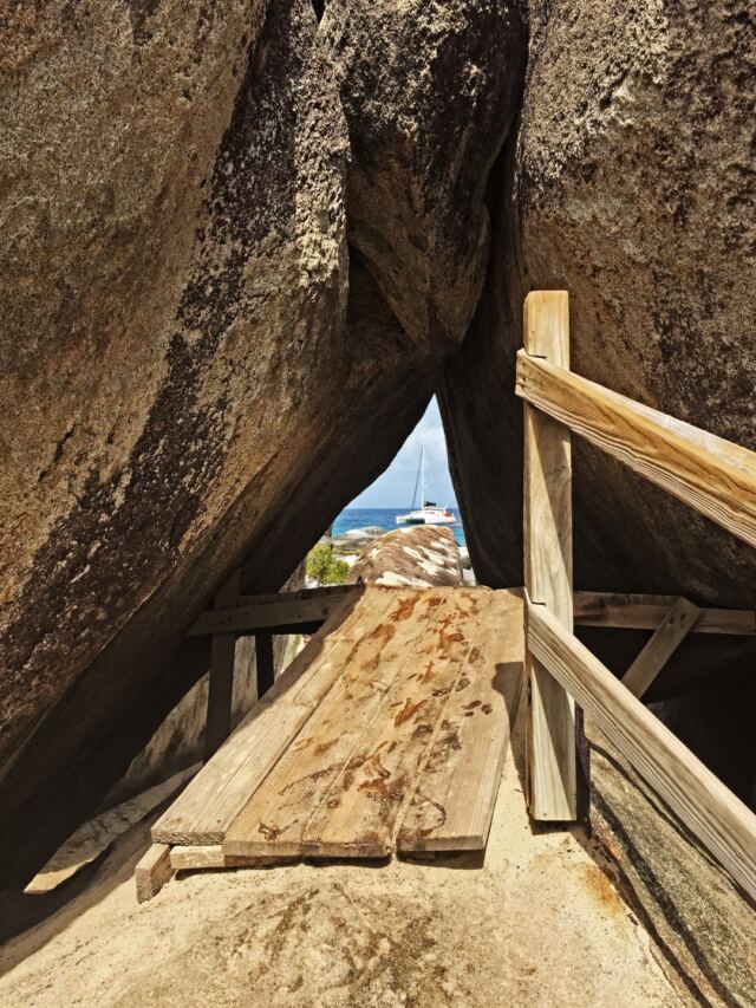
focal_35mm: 29
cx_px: 378
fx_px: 844
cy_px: 504
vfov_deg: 61.7
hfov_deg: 48.2
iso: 32
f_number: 2.2
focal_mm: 4.15
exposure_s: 1/1412
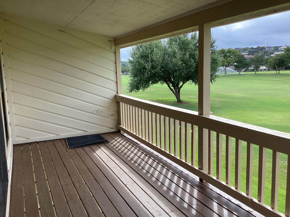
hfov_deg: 58.4
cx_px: 145
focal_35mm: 31
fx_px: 260
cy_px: 108
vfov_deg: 45.4
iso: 25
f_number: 2.4
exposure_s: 1/192
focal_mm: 3.3
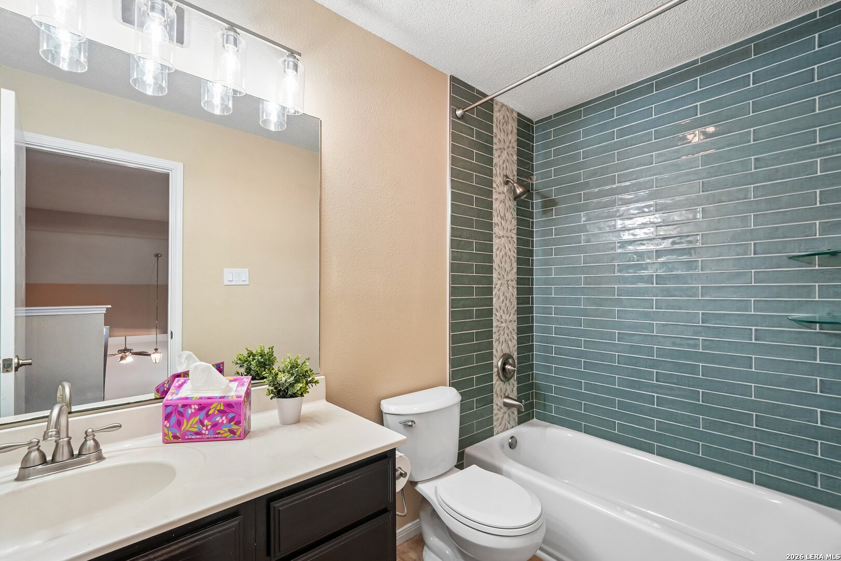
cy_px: 280
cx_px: 420
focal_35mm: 15
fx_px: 350
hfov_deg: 100.4
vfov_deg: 77.3
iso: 500
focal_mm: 15
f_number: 8
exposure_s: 1/20
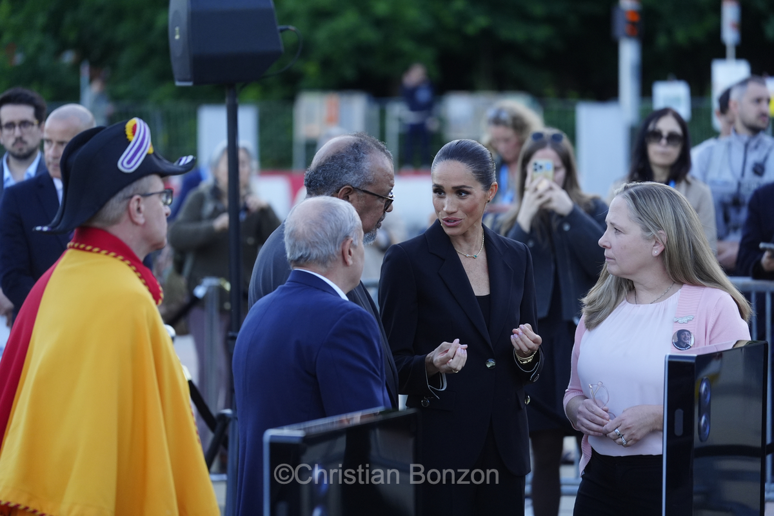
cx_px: 387
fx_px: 4020
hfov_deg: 11.0
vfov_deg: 7.3
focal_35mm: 187
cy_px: 258
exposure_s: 1/800
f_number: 4
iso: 1250
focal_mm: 187
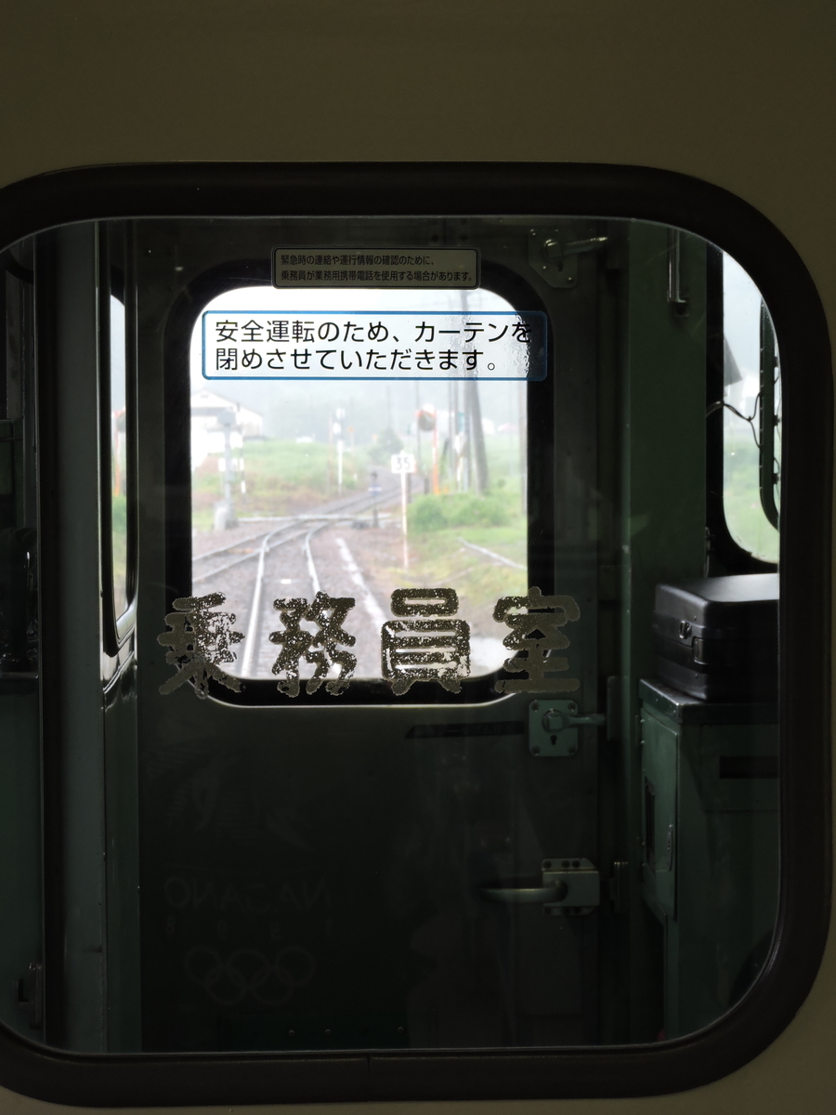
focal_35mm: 80
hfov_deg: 18.4
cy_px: 558
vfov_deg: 24.4
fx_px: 2576
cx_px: 418
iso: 220
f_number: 4.5
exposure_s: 1/60
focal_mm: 14.3
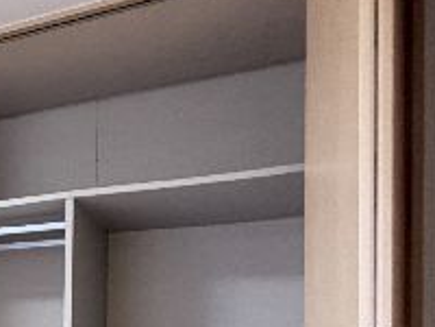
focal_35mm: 56
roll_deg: -1.8
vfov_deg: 24.4
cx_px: -270
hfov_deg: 24.1
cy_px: 360
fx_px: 704
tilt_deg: +0.3
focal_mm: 2.22
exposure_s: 1/50
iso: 500
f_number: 2.2
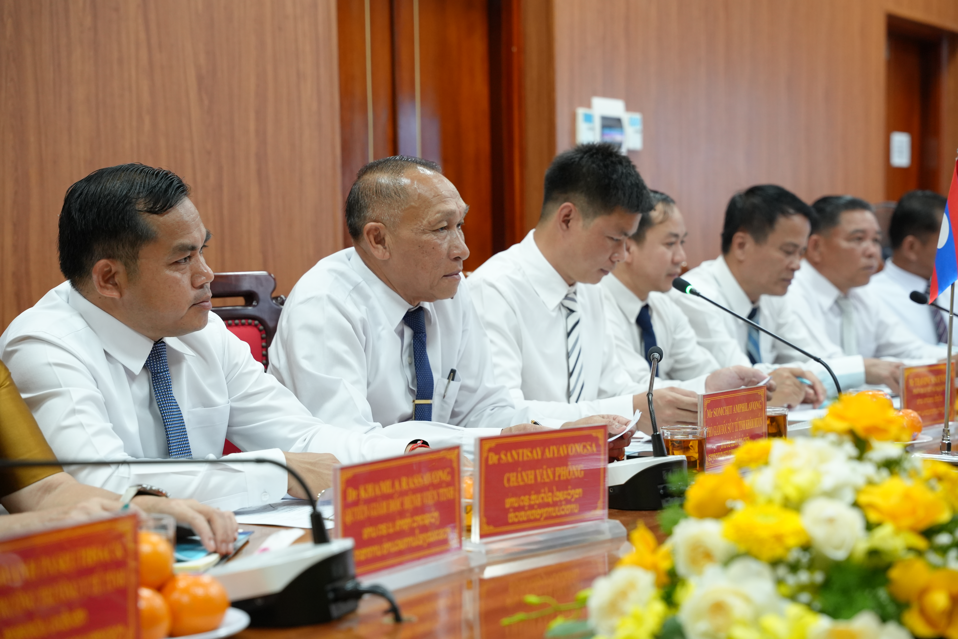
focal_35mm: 70
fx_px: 1863
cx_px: 479
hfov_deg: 28.8
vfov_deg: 19.5
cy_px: 320
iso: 2000
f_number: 4
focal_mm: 70
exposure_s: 1/160
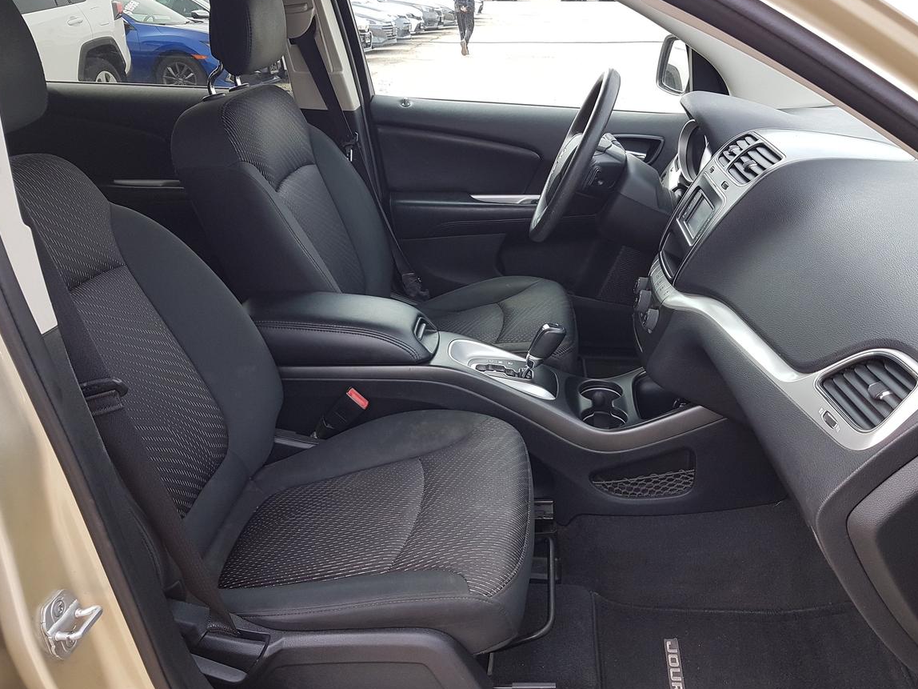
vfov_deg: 48.2
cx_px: 493
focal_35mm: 29
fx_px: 769
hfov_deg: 61.6
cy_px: 359
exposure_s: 1/209
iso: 40
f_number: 1.7
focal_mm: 4.2
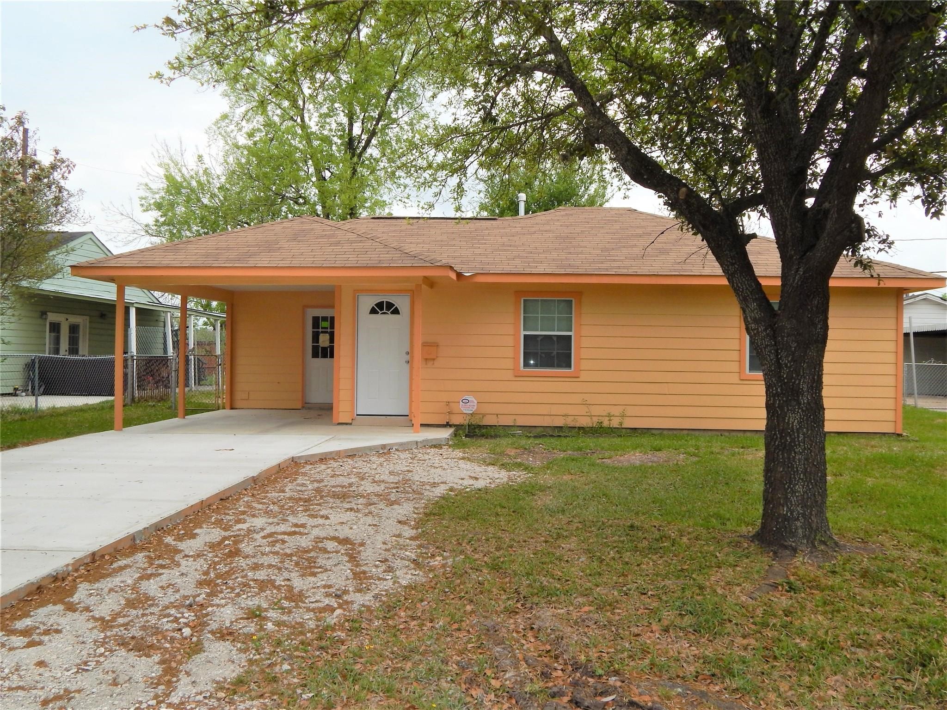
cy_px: 355
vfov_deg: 45.4
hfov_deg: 58.4
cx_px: 474
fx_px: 848
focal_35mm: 31
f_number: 3.2
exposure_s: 1/640
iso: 125
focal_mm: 5.6
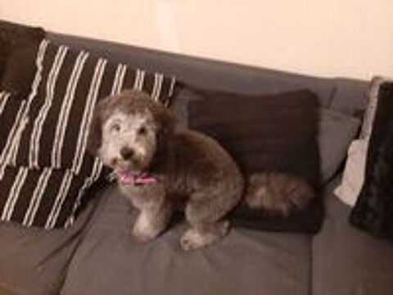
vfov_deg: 53.1
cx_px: 196
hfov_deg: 67.3
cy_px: 148
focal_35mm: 26
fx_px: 295
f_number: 1.7
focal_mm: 3.93
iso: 800
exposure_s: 1/20
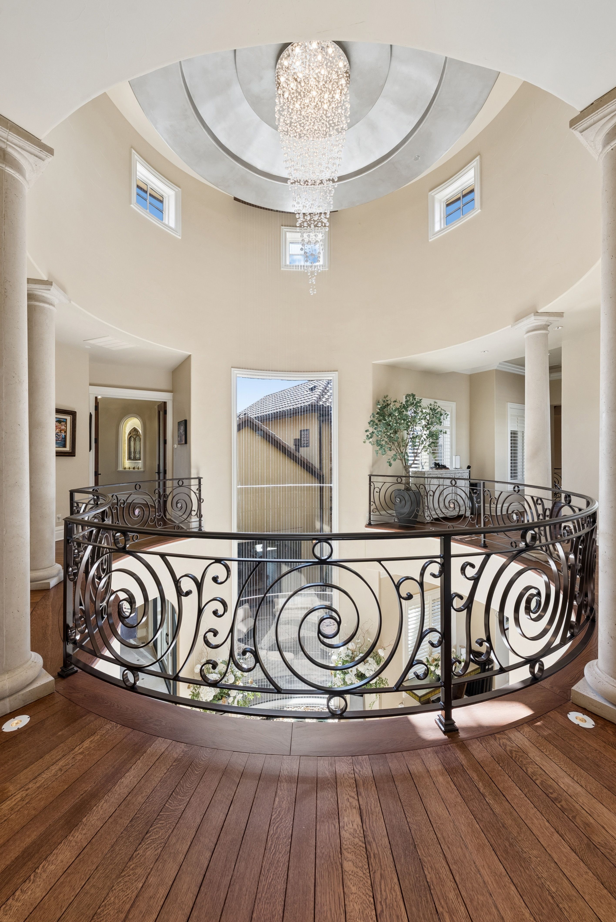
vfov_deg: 104.2
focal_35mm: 14
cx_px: 308
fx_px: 359
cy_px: 461
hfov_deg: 81.3
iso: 640
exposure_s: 1/200
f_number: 9
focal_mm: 14
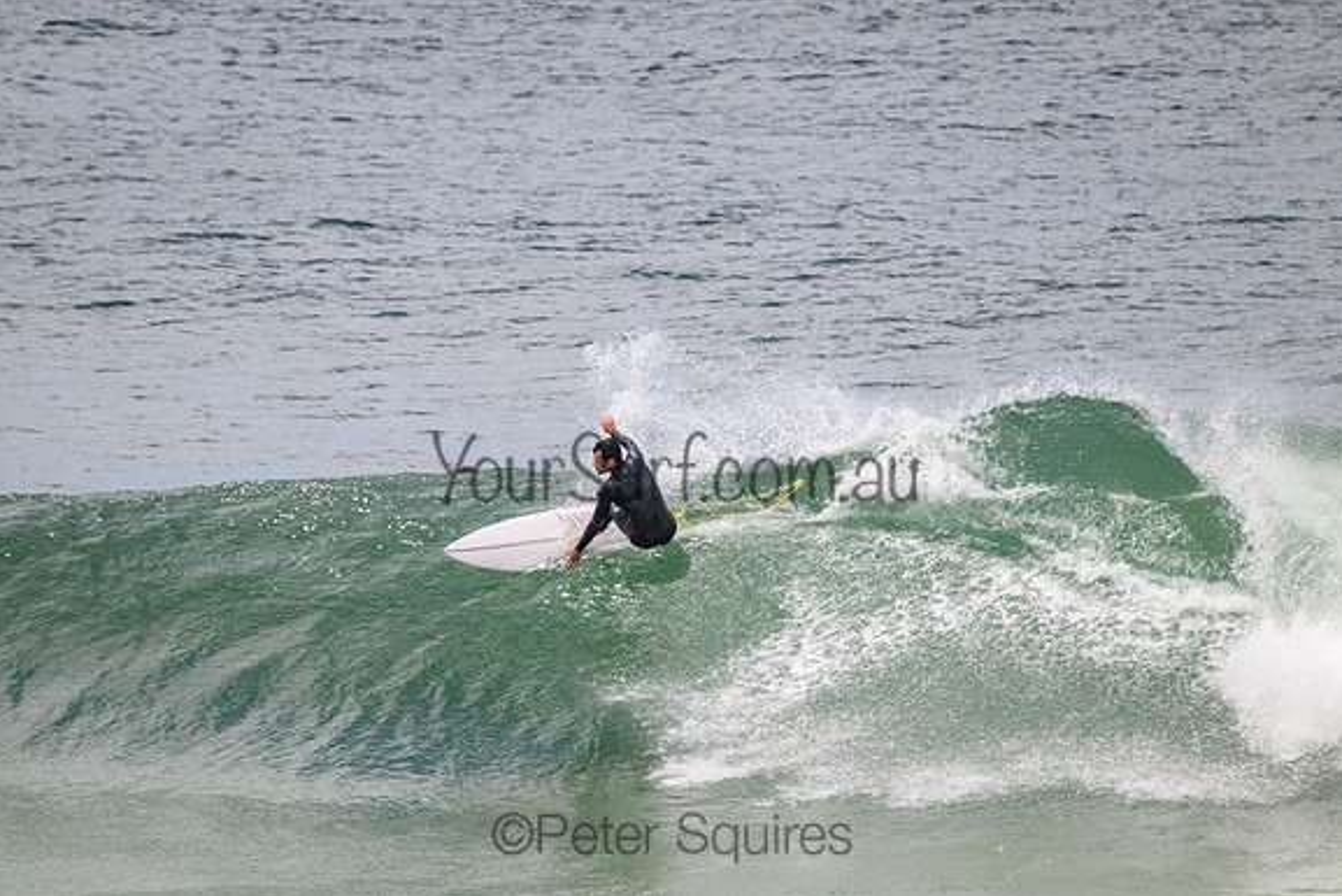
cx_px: 672
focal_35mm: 804
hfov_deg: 2.6
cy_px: 448
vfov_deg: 1.7
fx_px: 29977
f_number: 11
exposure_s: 1/2000
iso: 1000
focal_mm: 800
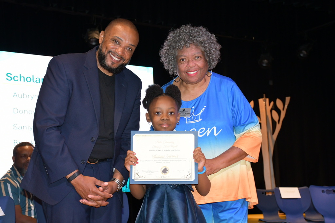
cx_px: 168
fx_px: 558
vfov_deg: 22.6
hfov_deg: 33.4
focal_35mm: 60
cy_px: 112
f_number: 4.5
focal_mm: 40
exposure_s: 1/60
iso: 1250
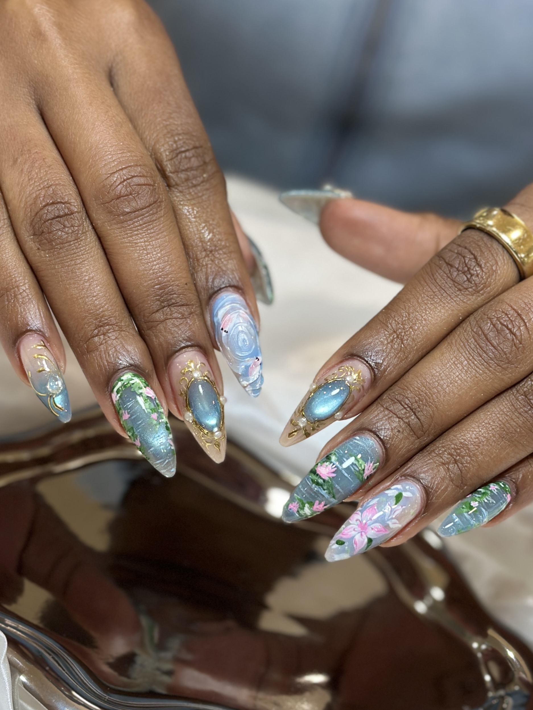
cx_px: 266
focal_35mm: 48
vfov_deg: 39.7
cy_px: 355
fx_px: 986
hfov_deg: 30.3
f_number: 1.78
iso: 100
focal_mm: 6.86
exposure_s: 1/120
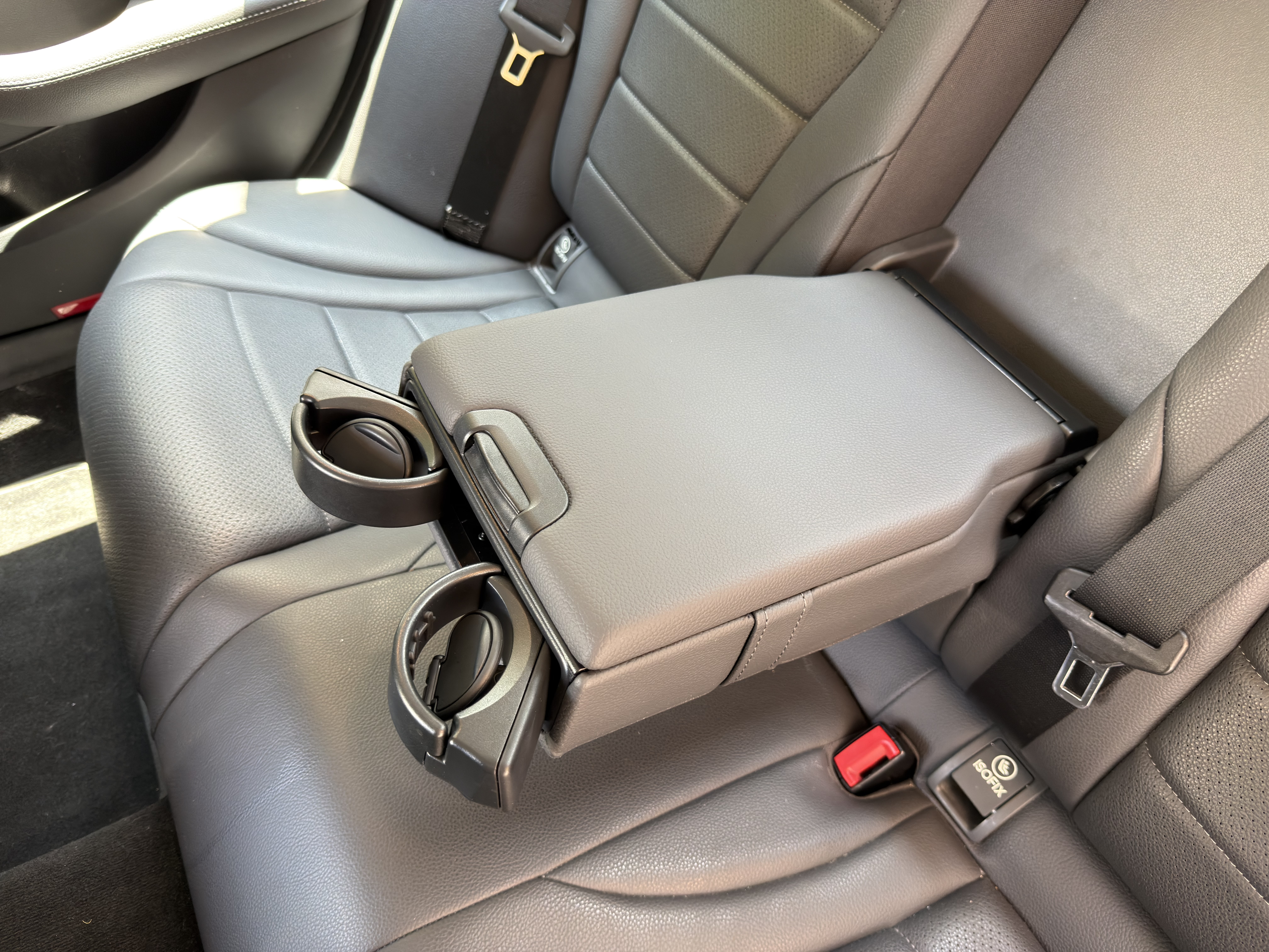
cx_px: 634
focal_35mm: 24
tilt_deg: -52.2
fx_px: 880
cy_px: 476
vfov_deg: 56.8
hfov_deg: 71.6
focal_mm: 6.76
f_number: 1.78
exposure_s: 1/60
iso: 200
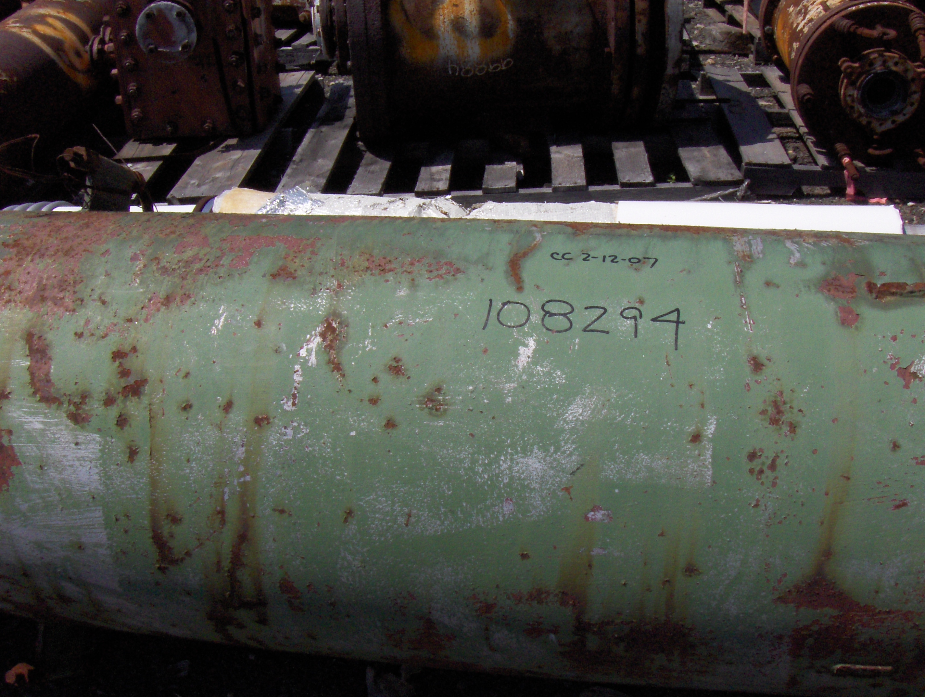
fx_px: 1097
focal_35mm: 41
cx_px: 462
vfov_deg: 35.2
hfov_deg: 45.7
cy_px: 348
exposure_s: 1/1031
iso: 100
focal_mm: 6.5
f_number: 7.7
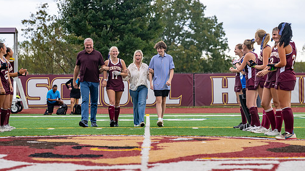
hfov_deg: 15.1
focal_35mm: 142
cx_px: 138
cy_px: 99
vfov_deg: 8.5
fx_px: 1148
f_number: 4.5
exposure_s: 1/640
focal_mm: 115
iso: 1000
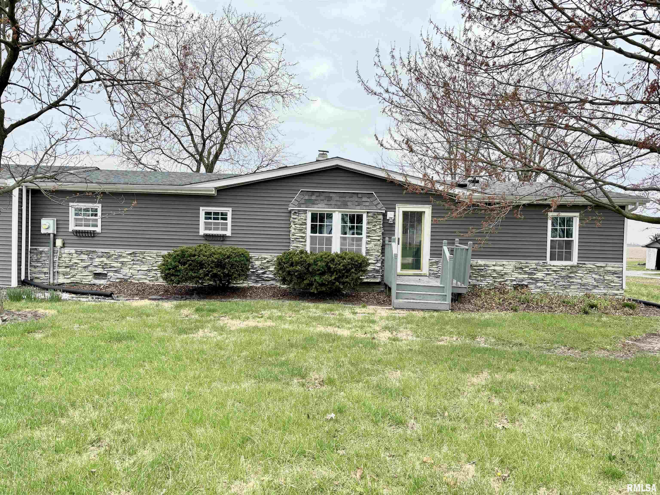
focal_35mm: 26
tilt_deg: -2.2
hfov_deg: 67.3
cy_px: 248
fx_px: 496
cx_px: 330
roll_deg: -1.5
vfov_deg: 53.1
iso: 50
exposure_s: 1/1220
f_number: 1.6
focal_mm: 5.96
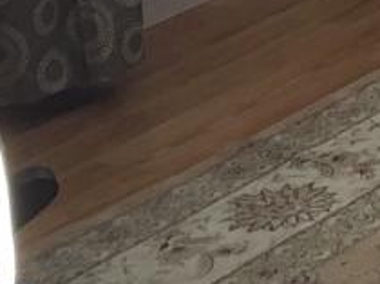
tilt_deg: -4.2
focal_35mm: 199
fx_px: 2182
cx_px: 1068
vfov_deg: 6.8
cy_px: -555
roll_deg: +1.8
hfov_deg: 8.6
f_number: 2.2
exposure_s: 1/15
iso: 32
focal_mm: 4.15
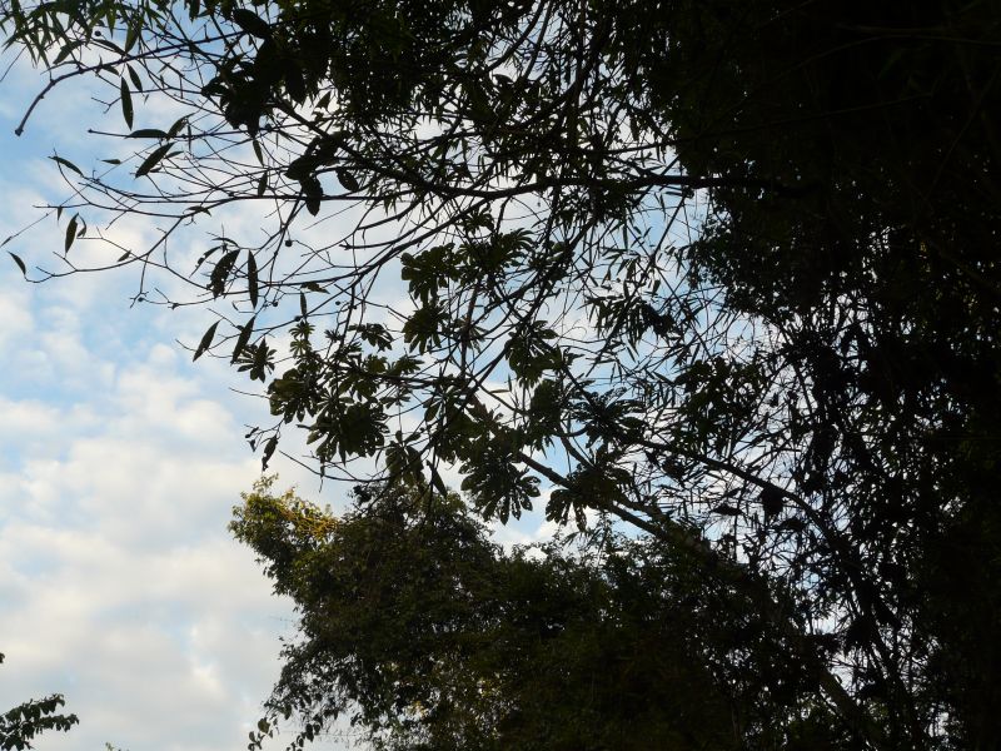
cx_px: 500
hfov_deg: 50.1
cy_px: 376
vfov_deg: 38.7
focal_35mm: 37
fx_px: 1070
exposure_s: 1/200
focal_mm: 6.1
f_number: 4
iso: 100
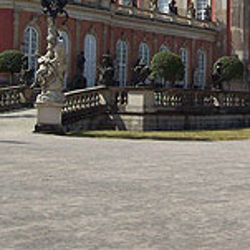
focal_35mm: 95
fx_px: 776
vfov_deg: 17.8
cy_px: -10
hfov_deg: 18.2
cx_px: 187
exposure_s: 1/702
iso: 80
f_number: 4.8
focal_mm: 6
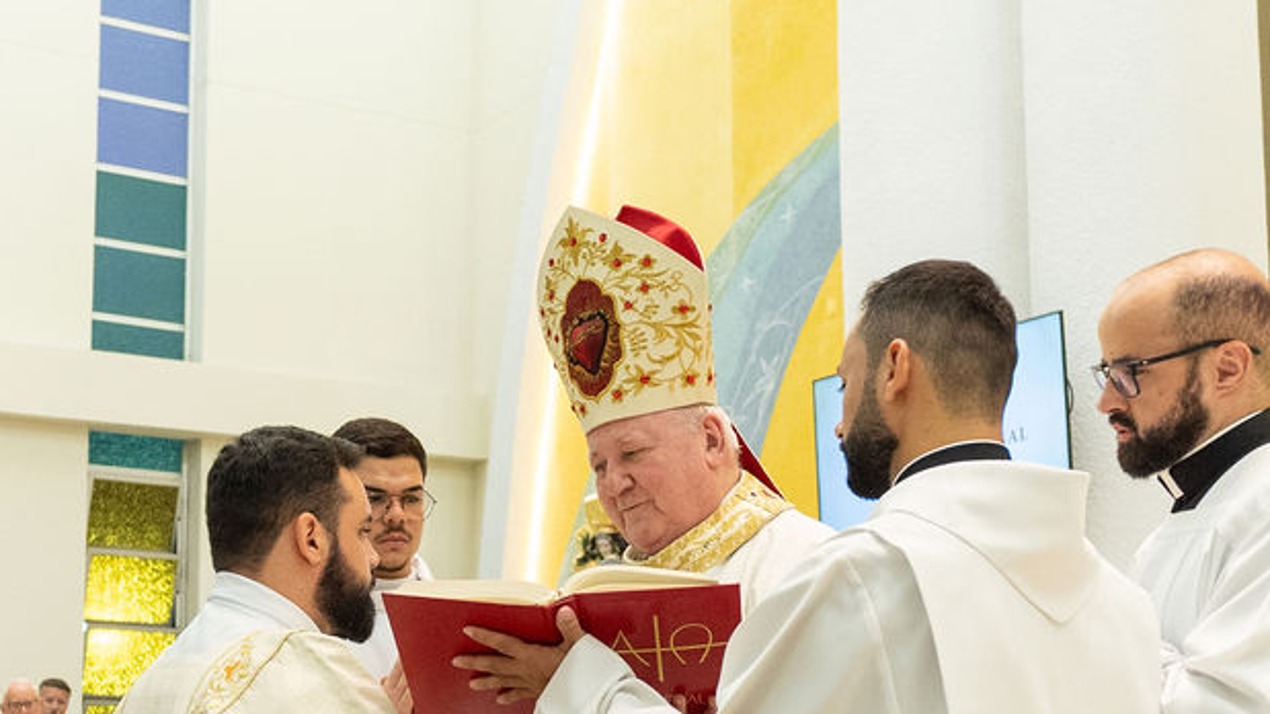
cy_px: 614
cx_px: 503
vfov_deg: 22.6
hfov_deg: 39.7
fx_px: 1751
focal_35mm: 52
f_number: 3.2
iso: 2000
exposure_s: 1/200
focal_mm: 20
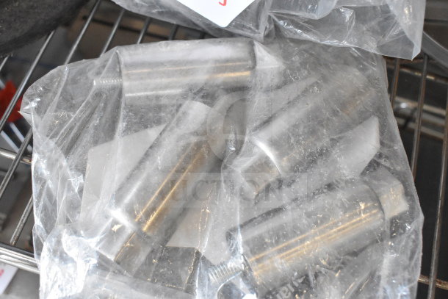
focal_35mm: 42
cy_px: 150
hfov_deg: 46.4
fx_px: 523
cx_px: 224
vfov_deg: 31.9
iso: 6400
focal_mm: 28
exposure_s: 1/200
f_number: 7.1
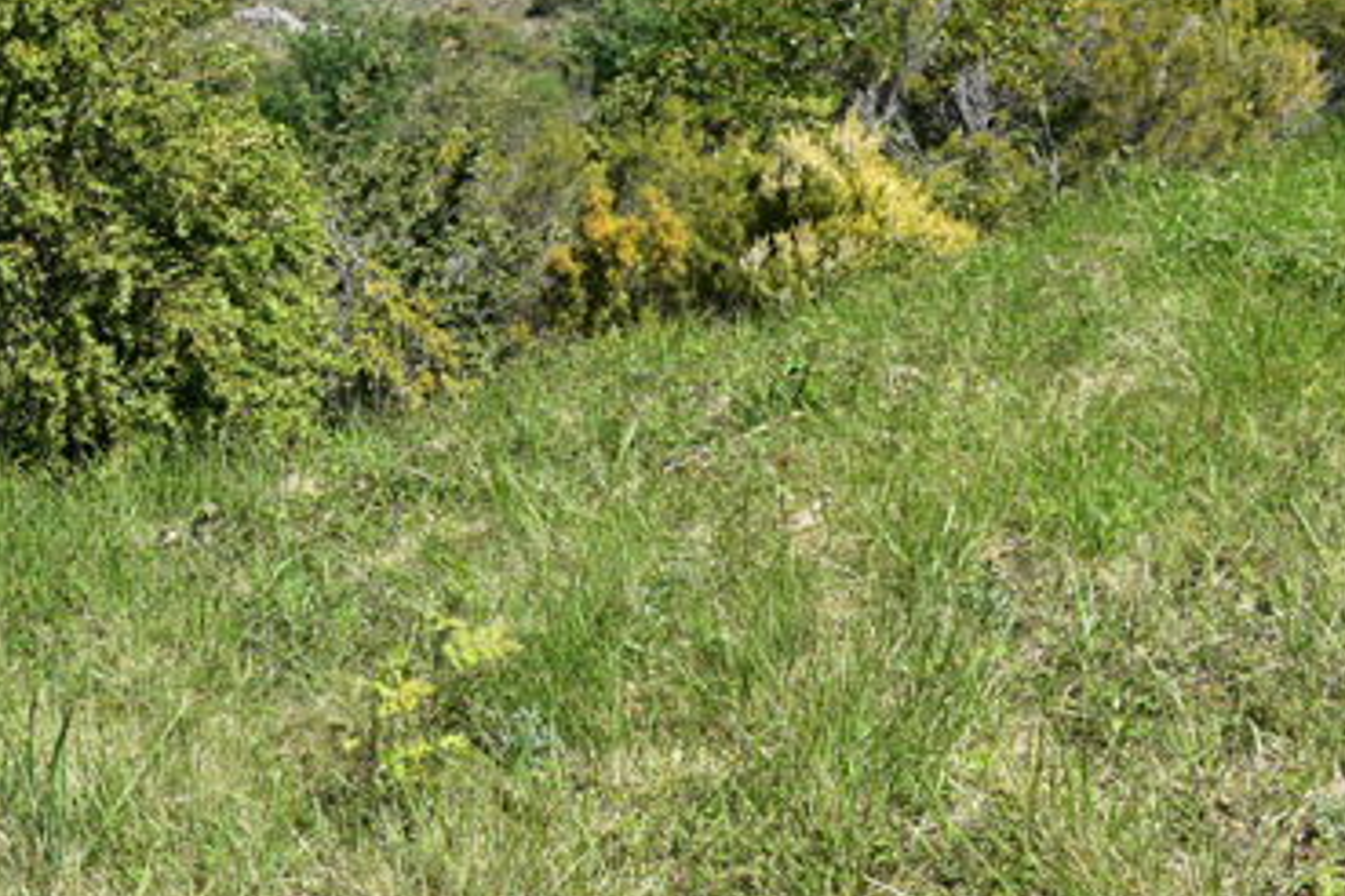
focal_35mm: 65
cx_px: -98
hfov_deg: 28.4
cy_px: 162
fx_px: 2428
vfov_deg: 20.7
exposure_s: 1/400
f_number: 11
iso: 400
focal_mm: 20
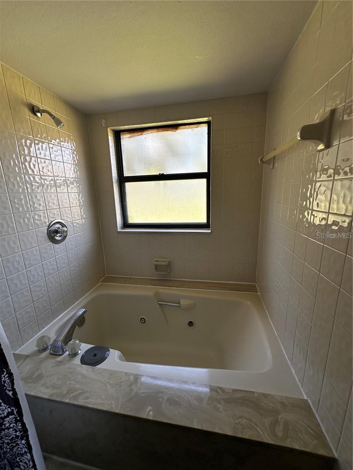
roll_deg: +0.7
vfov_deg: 102.1
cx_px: 176
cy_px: 235
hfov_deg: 85.7
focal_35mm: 14
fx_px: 190
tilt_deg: -12.4
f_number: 2.2
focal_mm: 2.22
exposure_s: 1/146
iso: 40
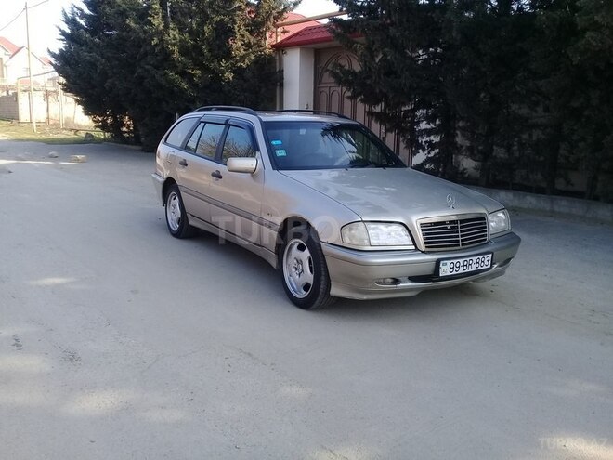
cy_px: 230
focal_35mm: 31
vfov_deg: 45.4
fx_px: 549
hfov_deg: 58.4
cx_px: 306
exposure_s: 1/344
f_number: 2.2
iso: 50
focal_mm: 3.3
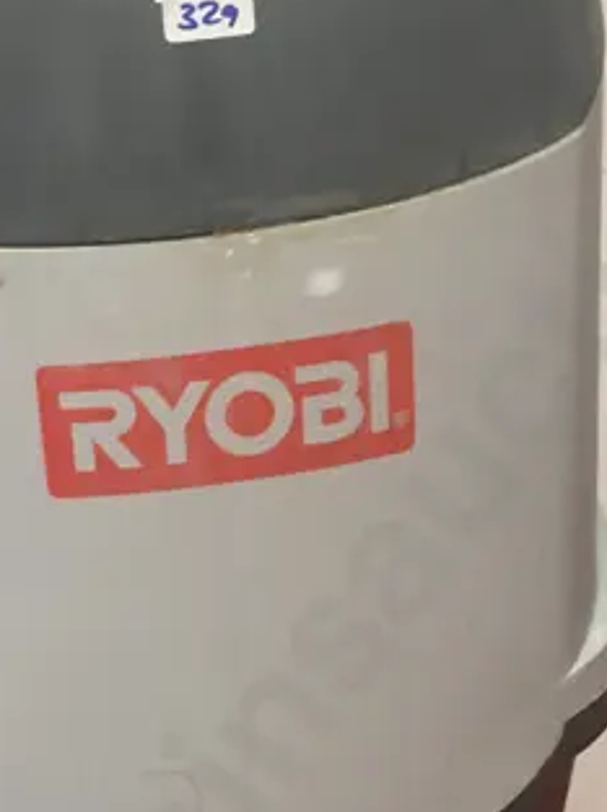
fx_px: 2226
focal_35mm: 95
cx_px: 316
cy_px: 672
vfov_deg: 20.4
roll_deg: +2.5
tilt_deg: -30.5
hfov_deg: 15.5
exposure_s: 1/17
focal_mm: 4.15
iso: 100
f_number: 2.2
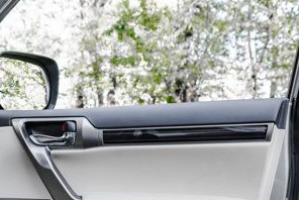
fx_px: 499
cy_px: 188
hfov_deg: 33.1
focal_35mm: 60
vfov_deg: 22.0
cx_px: 106
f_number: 4.5
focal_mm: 24
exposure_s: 1/200
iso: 640
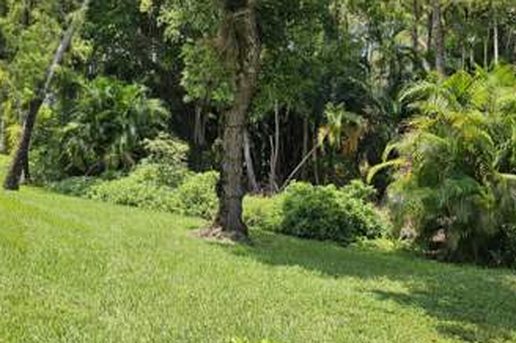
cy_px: 155
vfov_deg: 37.7
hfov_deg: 54.2
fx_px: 501
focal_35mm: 35
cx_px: 211
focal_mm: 6.3
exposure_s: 1/403
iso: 10
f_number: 1.7
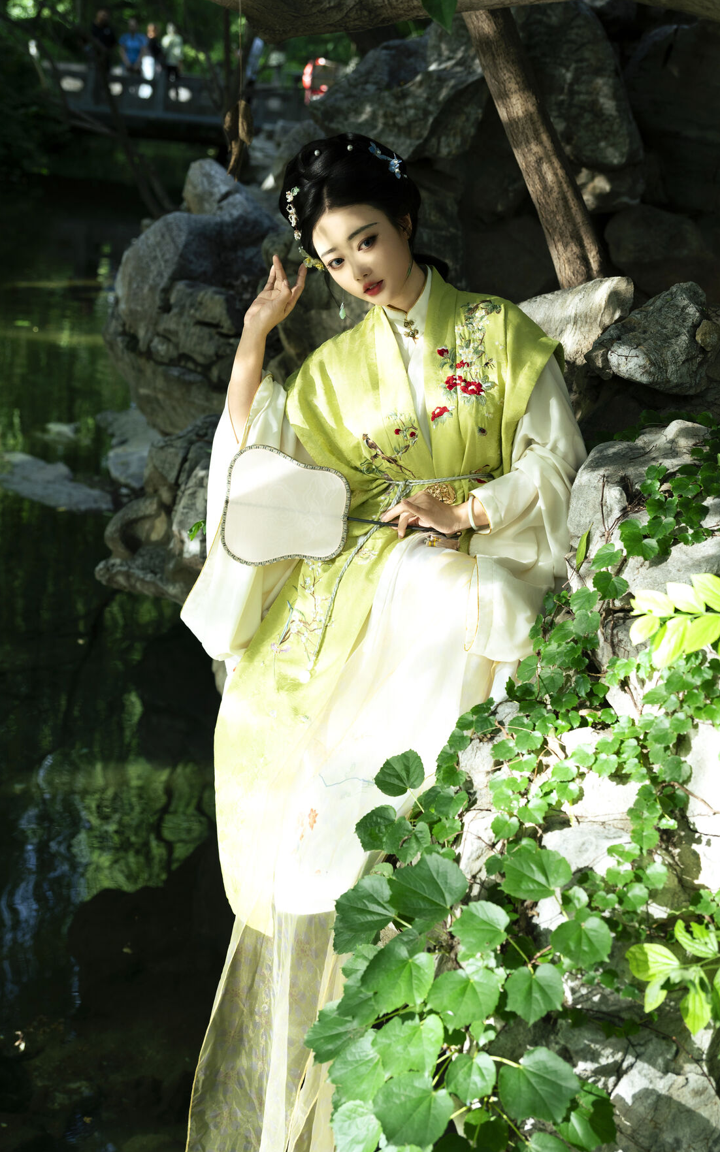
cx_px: 387
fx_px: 1665
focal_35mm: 53
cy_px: 581
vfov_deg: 38.2
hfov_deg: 24.4
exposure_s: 1/200
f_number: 4
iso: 250
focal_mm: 51
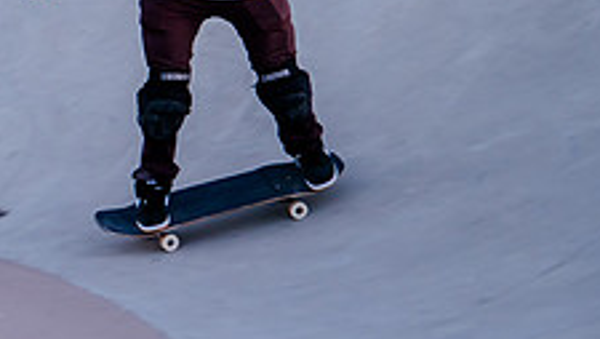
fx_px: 3662
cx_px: -152
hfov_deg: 9.2
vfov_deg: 5.3
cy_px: 46
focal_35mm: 230
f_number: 4
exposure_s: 1/250
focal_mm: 75
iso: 1250
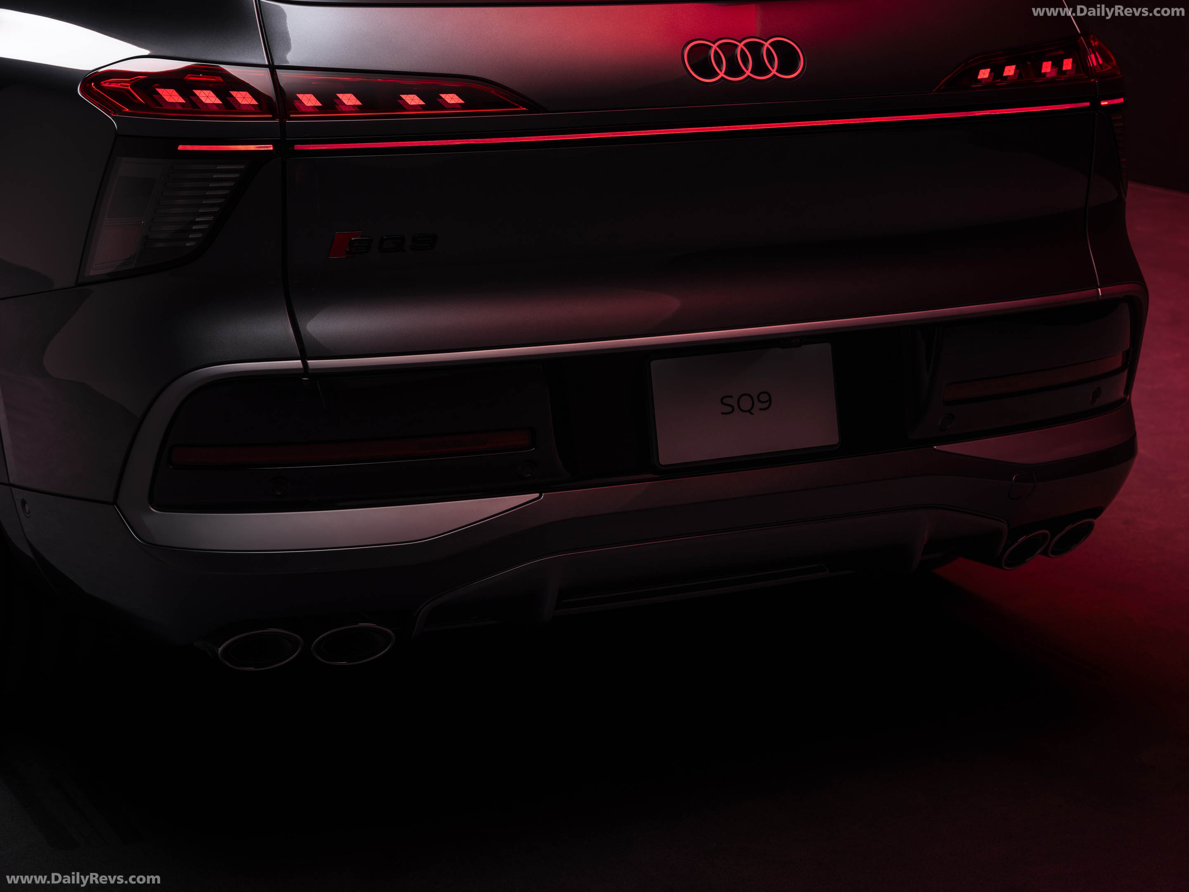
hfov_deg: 24.7
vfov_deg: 18.7
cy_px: 446
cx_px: 594
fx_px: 2714
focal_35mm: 79
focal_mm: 100
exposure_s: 1/20
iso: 125
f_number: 8
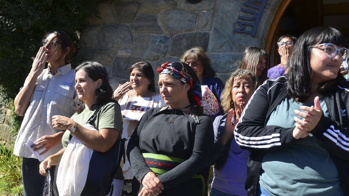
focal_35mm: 40
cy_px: 115
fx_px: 370
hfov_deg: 50.5
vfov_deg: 29.6
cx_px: 175
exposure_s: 1/500
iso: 250
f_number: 9
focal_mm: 38
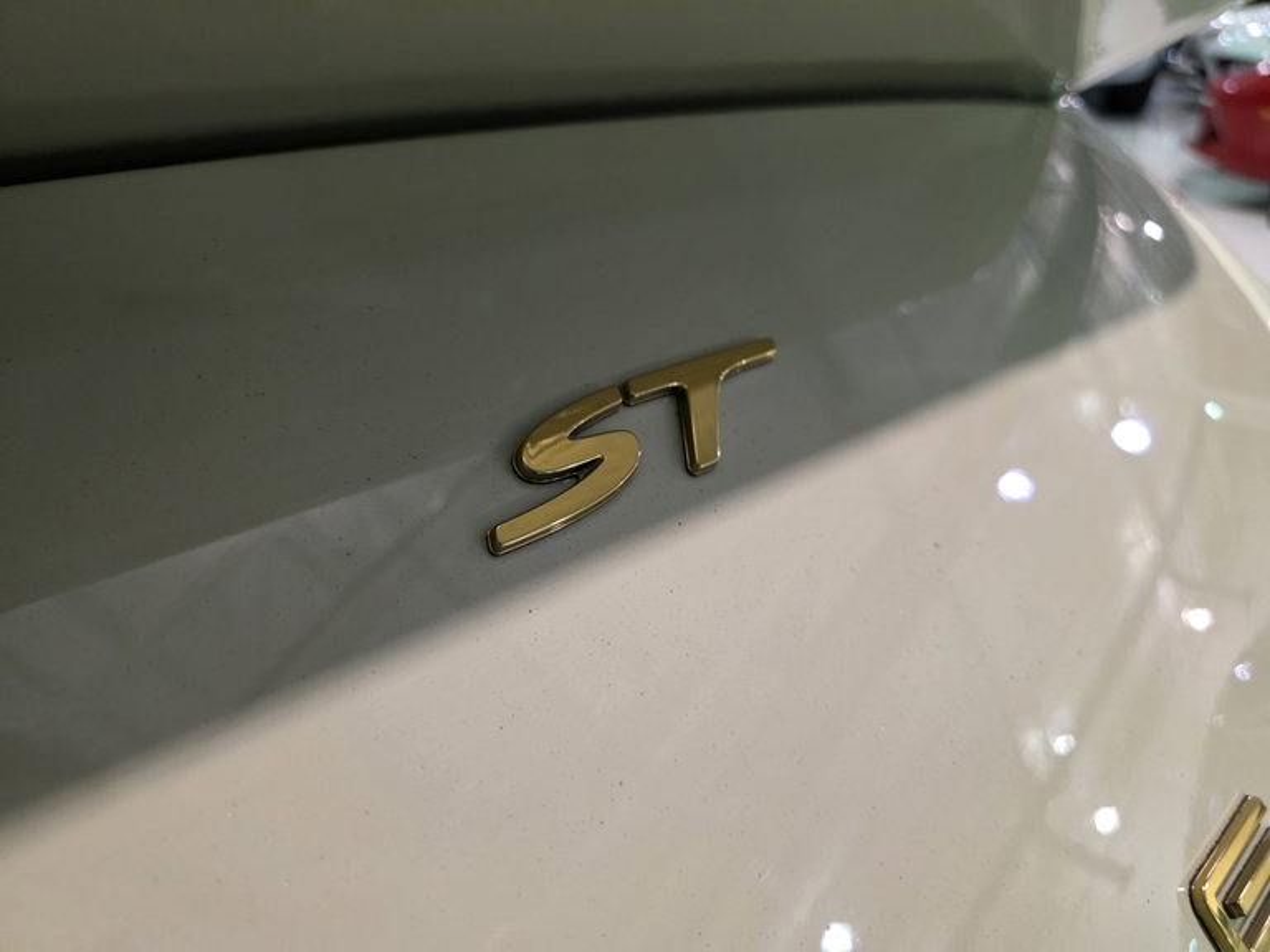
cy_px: 476
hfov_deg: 73.9
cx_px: 635
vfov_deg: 58.9
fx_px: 844
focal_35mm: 23
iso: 800
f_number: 1.7
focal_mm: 6.3
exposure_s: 1/120
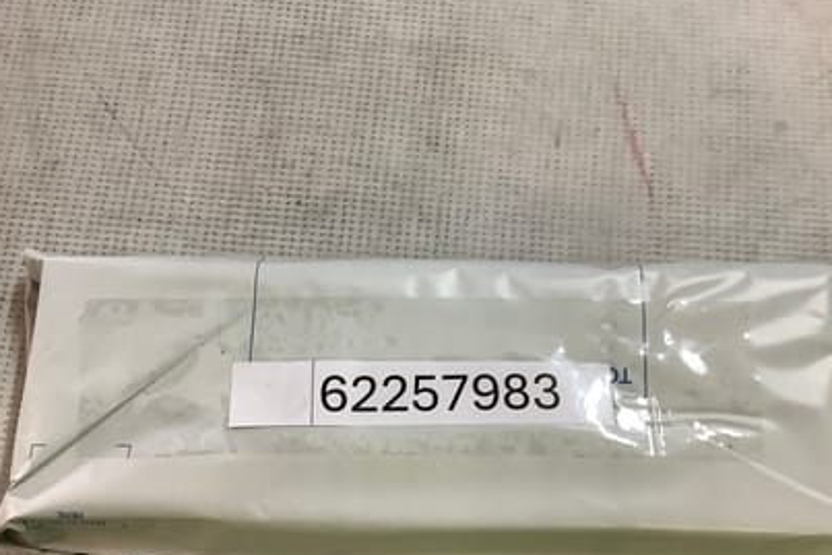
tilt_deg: -73.2
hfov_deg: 48.4
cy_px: 341
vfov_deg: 33.3
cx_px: 407
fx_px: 925
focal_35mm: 40
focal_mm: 3.3
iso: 125
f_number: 2.4
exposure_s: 1/50
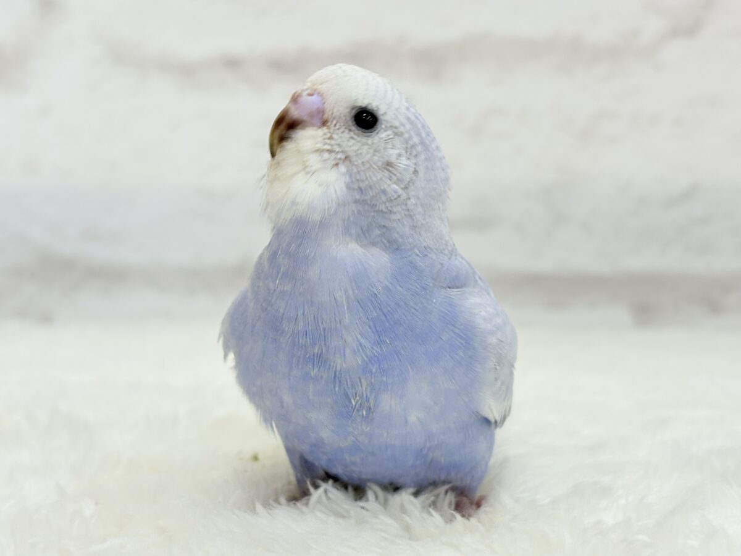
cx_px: 370
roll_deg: +1.0
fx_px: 1113
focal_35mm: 52
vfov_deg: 28.0
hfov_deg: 36.8
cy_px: 278
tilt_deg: -6.4
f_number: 1.6
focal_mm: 5.96
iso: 64
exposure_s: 1/100
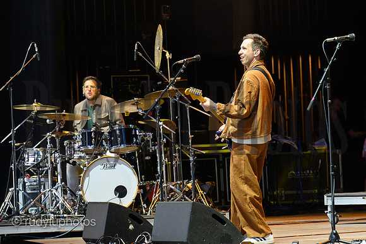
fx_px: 2288
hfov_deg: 9.1
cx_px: 183
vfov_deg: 6.1
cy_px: 122
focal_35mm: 225
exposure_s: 1/160
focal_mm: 150
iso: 2500
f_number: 5.6
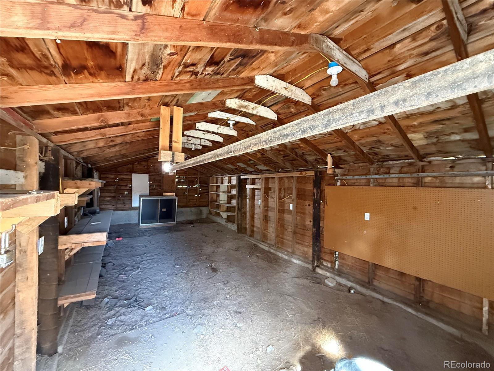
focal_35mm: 14
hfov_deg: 102.1
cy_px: 186
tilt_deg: +1.1
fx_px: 200
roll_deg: -1.4
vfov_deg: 85.7
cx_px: 247
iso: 1000
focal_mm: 2.22
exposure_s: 1/60
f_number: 2.2
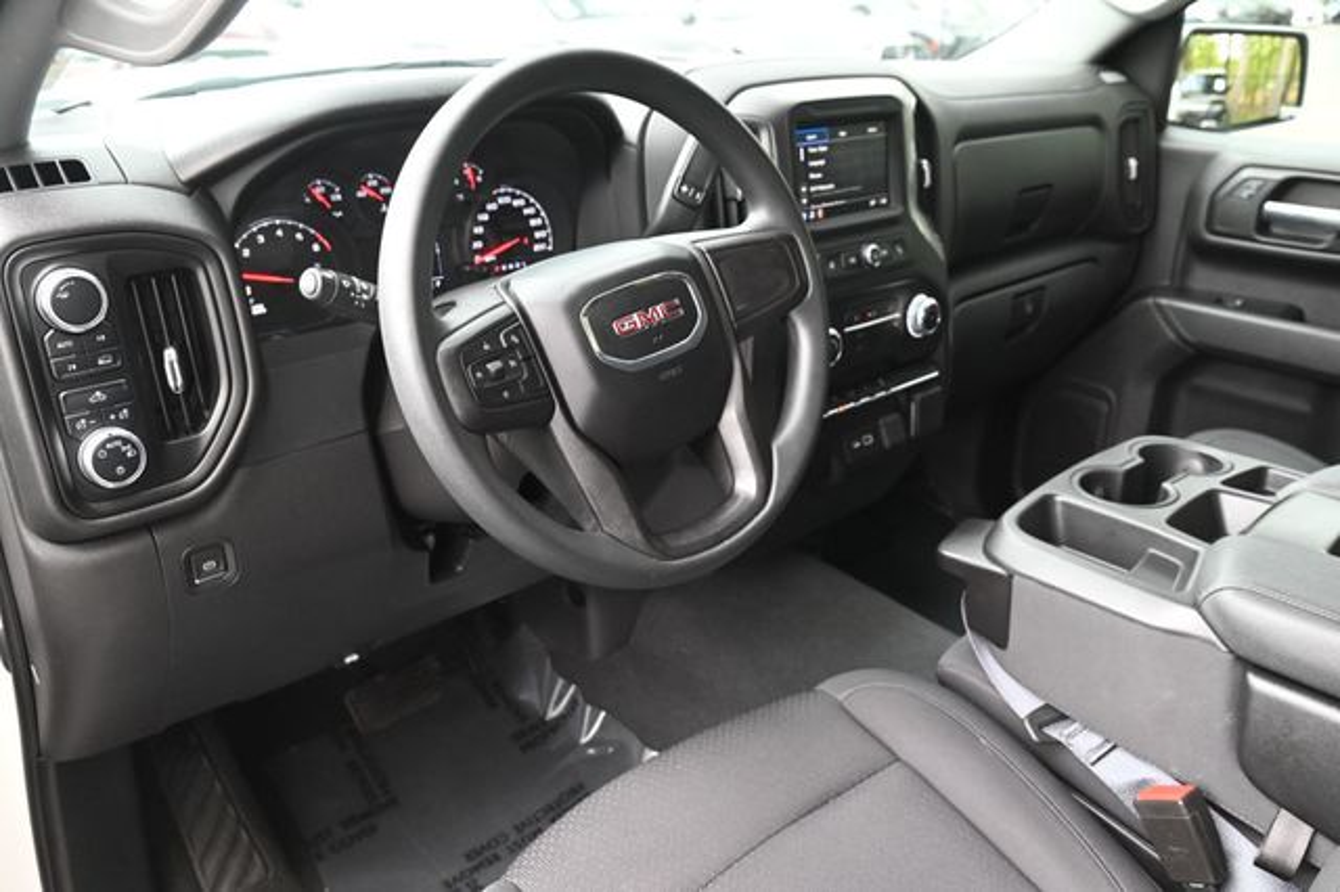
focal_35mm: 30
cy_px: 446
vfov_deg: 43.6
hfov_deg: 62.0
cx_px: 670
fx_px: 1116
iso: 4000
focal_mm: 30
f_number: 7.1
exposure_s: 1/60
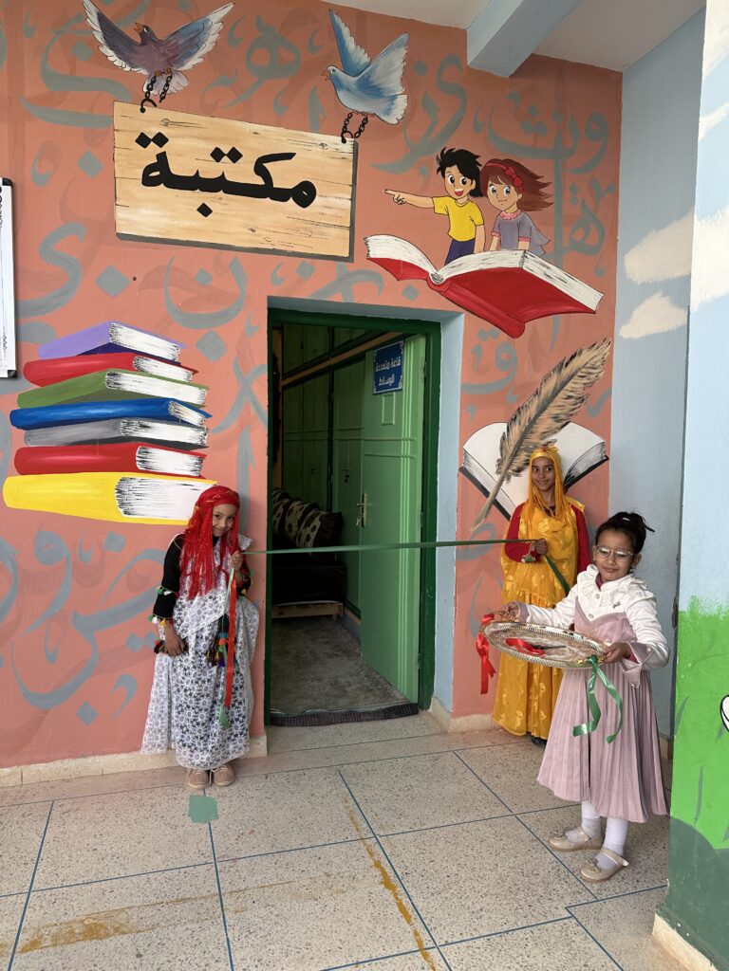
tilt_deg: -3.2
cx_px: 364
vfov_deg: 71.6
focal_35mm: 24
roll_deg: -0.8
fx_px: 674
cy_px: 486
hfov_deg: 56.8
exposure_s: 1/343
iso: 80
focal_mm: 6.86
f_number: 1.78
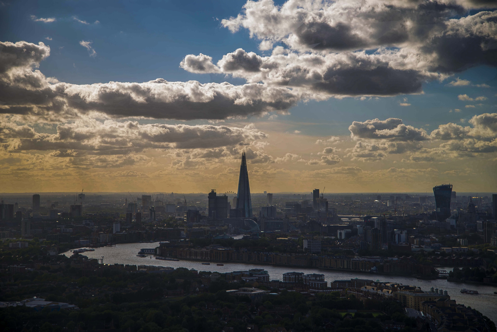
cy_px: 166
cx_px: 248
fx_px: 1174
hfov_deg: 23.9
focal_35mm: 85
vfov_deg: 16.1
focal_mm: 85
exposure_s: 1/250
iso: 100
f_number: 5
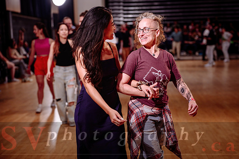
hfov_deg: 35.6
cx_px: 120
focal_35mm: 56
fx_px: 372
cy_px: 80
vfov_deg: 24.2
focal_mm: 56
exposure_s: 1/250
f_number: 2
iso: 1250
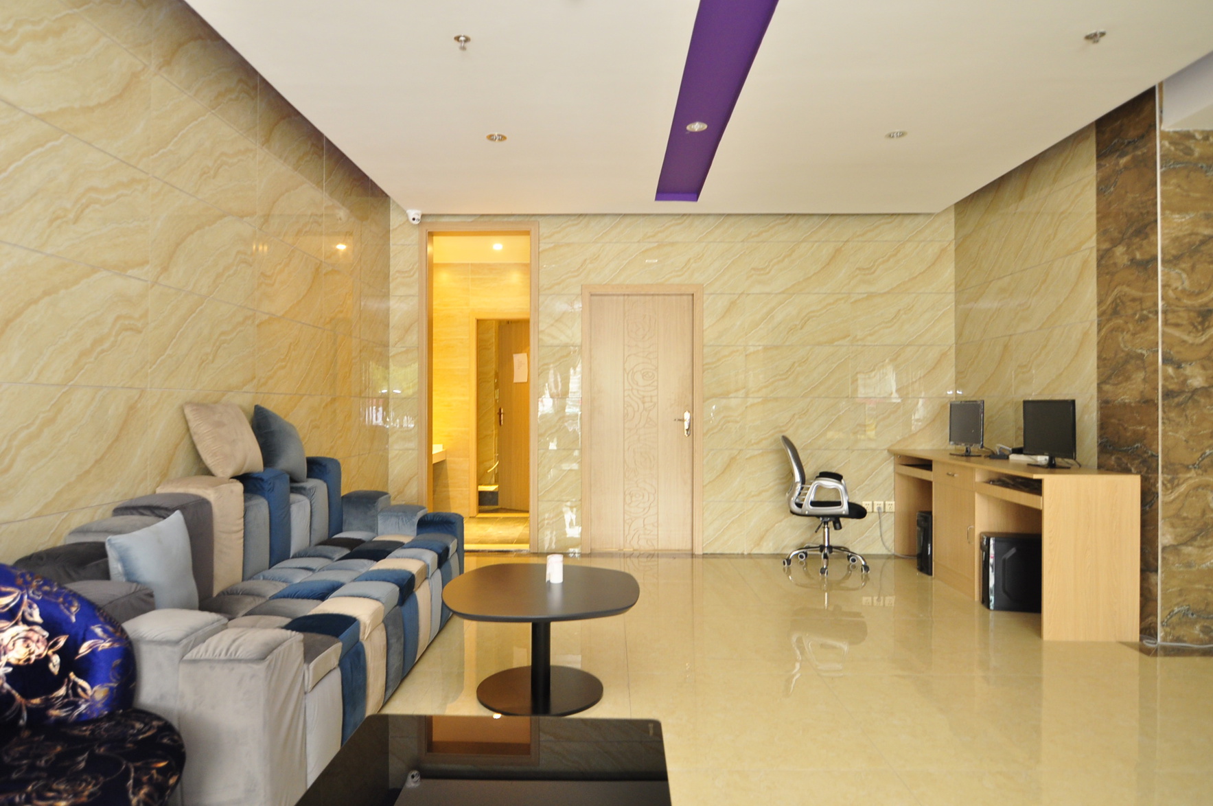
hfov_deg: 81.3
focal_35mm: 21
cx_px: 606
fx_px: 707
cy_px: 403
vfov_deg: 59.4
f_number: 2.8
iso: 640
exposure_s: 1/20
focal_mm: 14
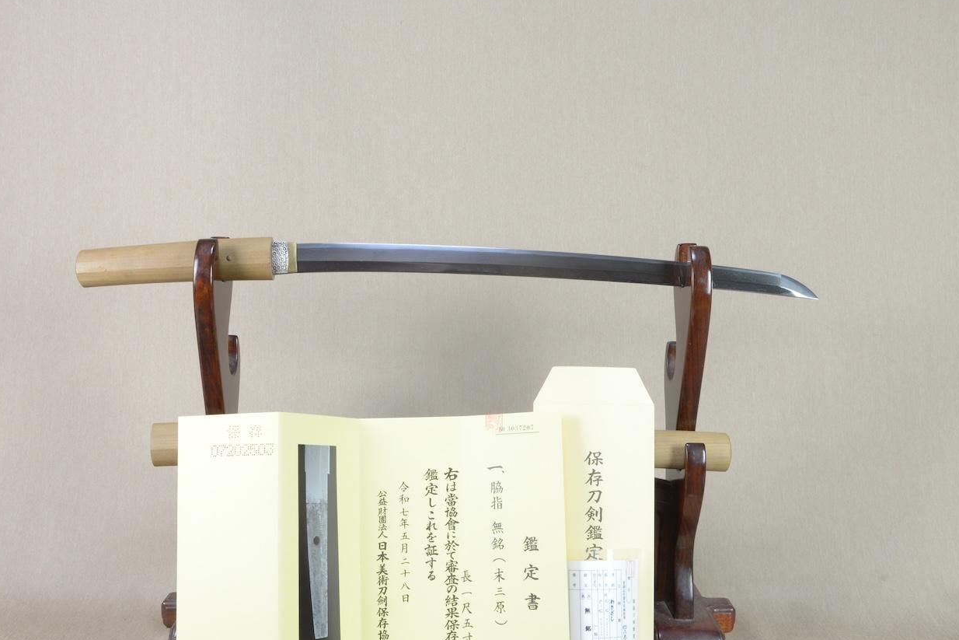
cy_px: 314
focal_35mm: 34
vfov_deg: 38.9
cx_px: 474
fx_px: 906
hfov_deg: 55.8
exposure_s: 1/2
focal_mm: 20
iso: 400
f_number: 11
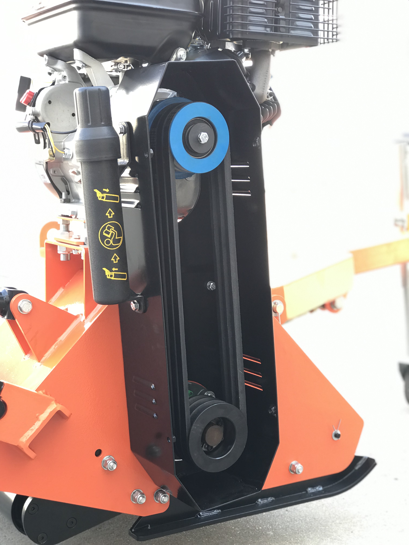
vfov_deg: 33.8
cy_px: 272
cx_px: 204
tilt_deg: -8.3
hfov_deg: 25.7
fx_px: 898
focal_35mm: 57
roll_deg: +0.9
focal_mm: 6.6
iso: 40
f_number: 2.8
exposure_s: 1/50
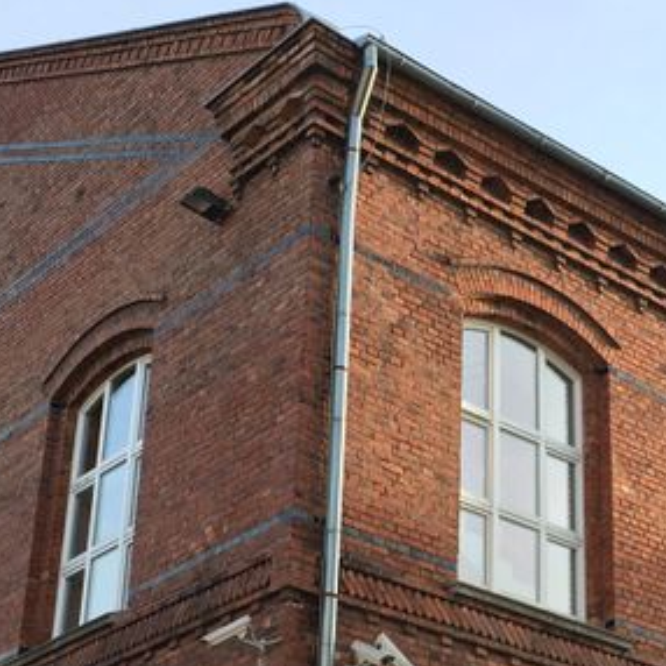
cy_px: 520
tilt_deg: +26.8
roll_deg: -0.2
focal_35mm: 77
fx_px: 1676
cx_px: 526
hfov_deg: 22.2
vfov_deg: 22.2
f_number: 2.2
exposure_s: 1/199
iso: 25
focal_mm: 4.15
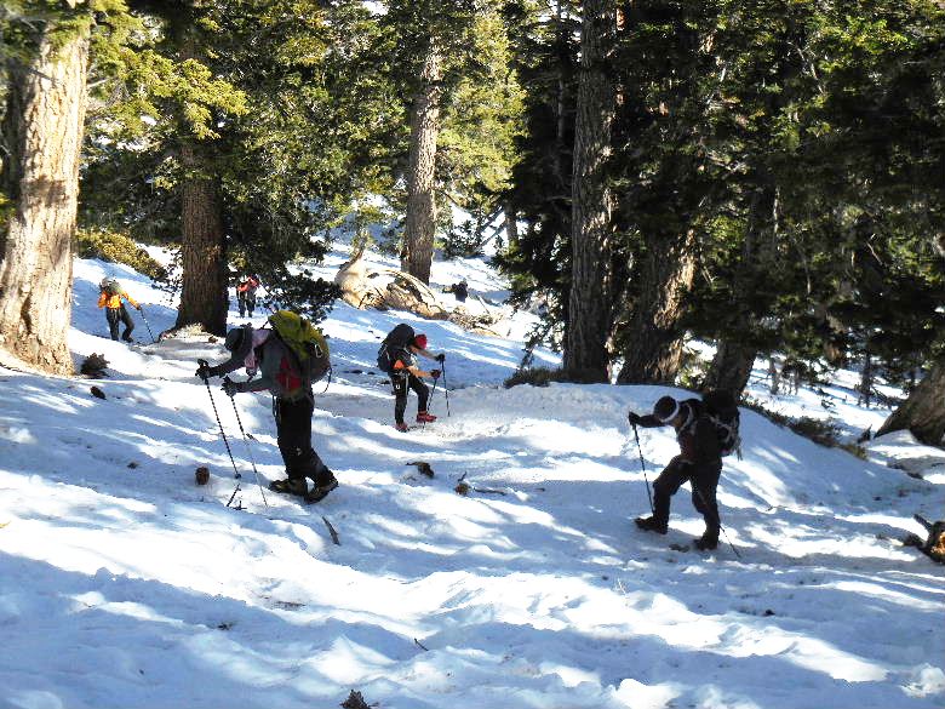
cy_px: 354
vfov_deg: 18.2
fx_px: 2211
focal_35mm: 81
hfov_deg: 24.1
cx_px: 472
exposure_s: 1/1000
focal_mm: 14.5
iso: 125
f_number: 4.9
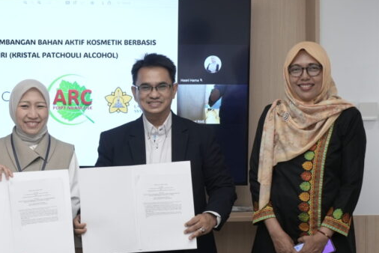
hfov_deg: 22.4
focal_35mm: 89
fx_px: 937
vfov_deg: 15.4
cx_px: 54
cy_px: 127
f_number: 3.5
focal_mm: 45
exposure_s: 1/125
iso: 640
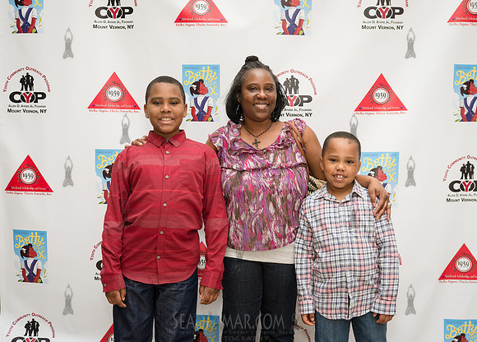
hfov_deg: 44.2
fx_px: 586
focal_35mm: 43
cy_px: 171
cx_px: 256
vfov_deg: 32.5
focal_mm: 40
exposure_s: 1/500
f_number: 4
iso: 640
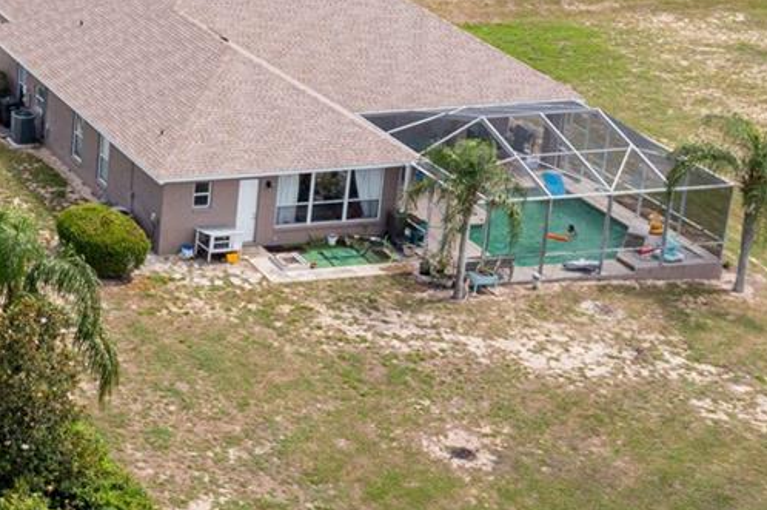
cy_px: -72
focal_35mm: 90
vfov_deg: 14.7
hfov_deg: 19.2
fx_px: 1916
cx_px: -447
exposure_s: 1/320
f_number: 5.6
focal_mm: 10.26
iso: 100
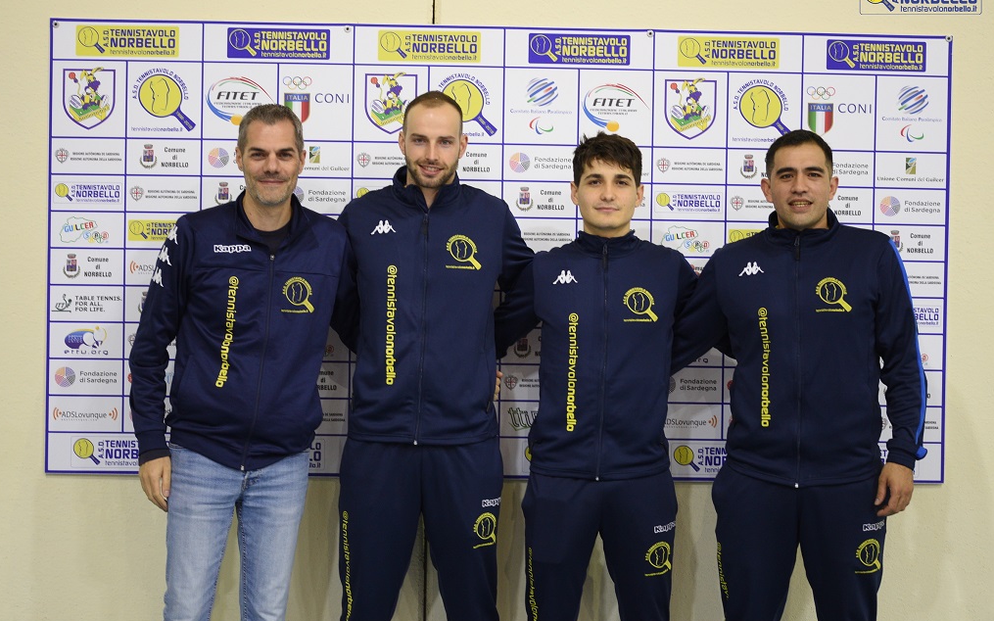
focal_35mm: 108
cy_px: 295
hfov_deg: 19.3
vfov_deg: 12.1
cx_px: 495
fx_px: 2925
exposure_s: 1/80
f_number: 2.8
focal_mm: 105
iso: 1600
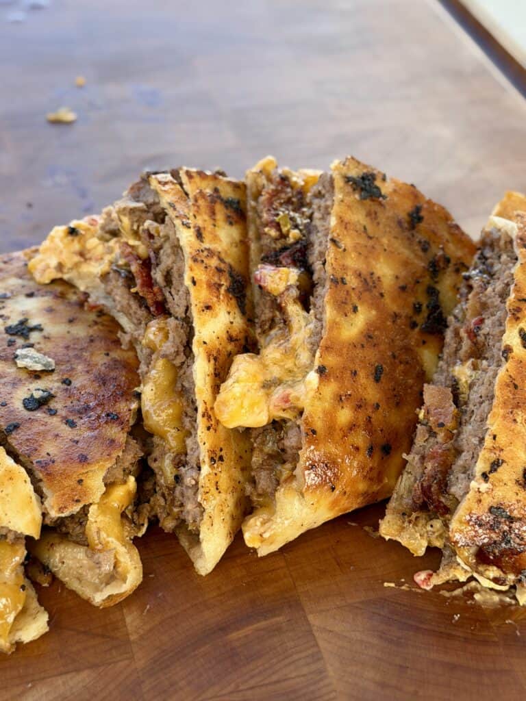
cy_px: 350
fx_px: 972
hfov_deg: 30.3
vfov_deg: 39.7
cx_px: 263
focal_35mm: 48
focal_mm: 6.76
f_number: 1.78
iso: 64
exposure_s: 1/484
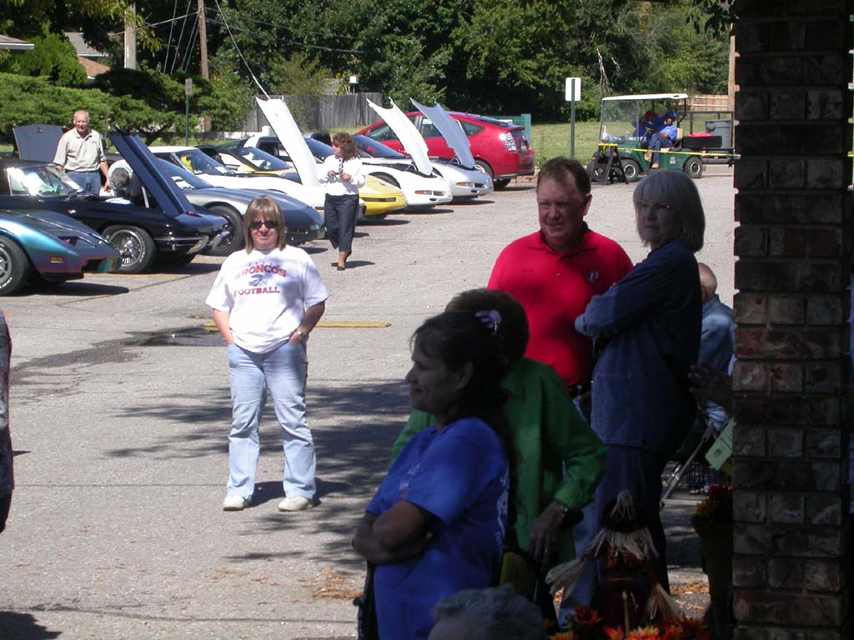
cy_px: 320
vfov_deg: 11.3
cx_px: 427
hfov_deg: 15.1
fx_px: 3232
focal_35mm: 131
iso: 100
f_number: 6.6
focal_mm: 27.1
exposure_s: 1/315
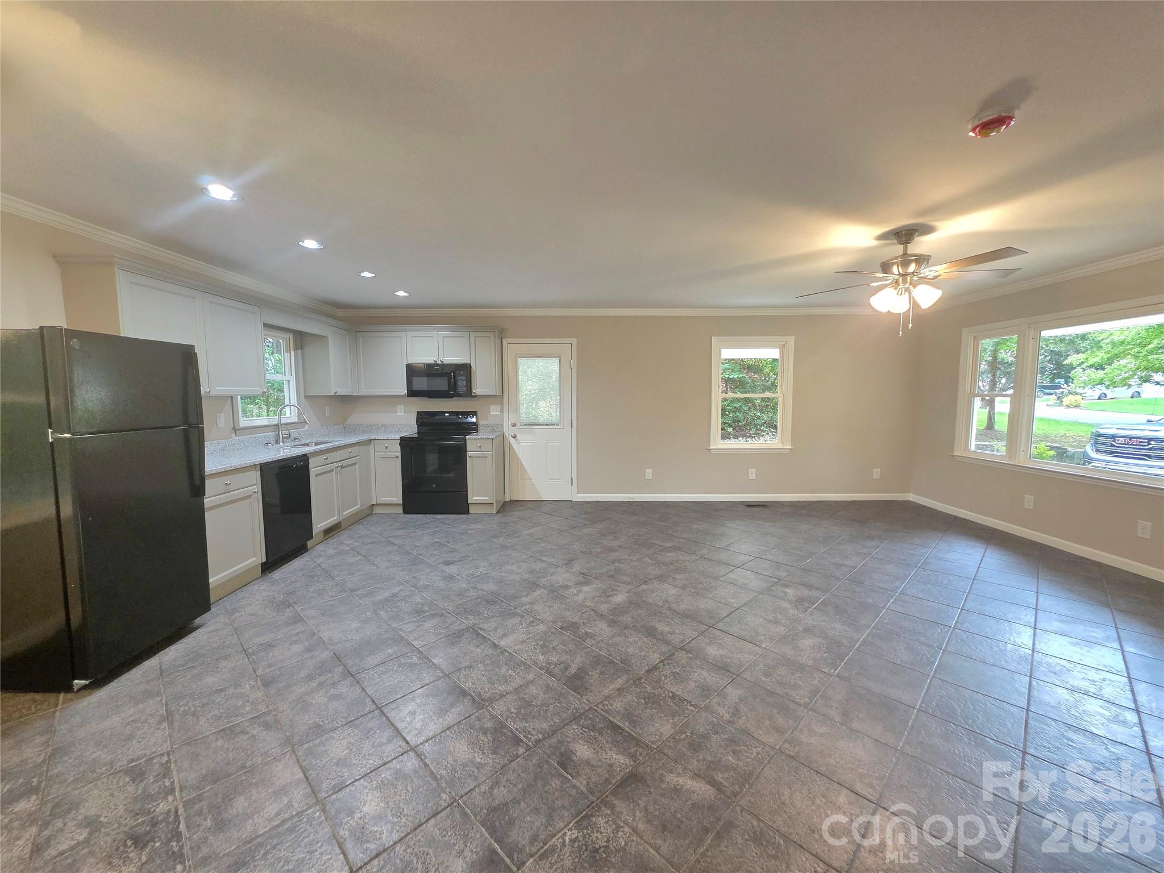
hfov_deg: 106.2
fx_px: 437
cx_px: 582
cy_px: 436
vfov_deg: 89.9
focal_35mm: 13
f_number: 1.9
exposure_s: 1/60.2
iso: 320
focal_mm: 2.2
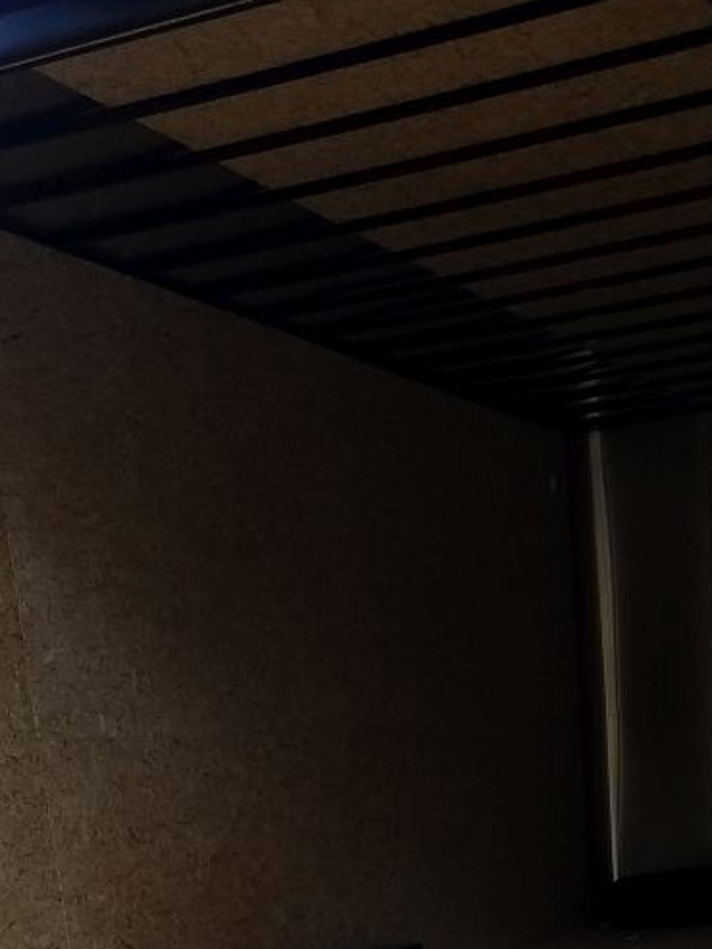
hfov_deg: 20.4
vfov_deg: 24.3
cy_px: 1167
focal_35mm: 72
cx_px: 385
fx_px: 1974
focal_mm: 4.2
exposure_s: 1/195
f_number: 1.7
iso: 50
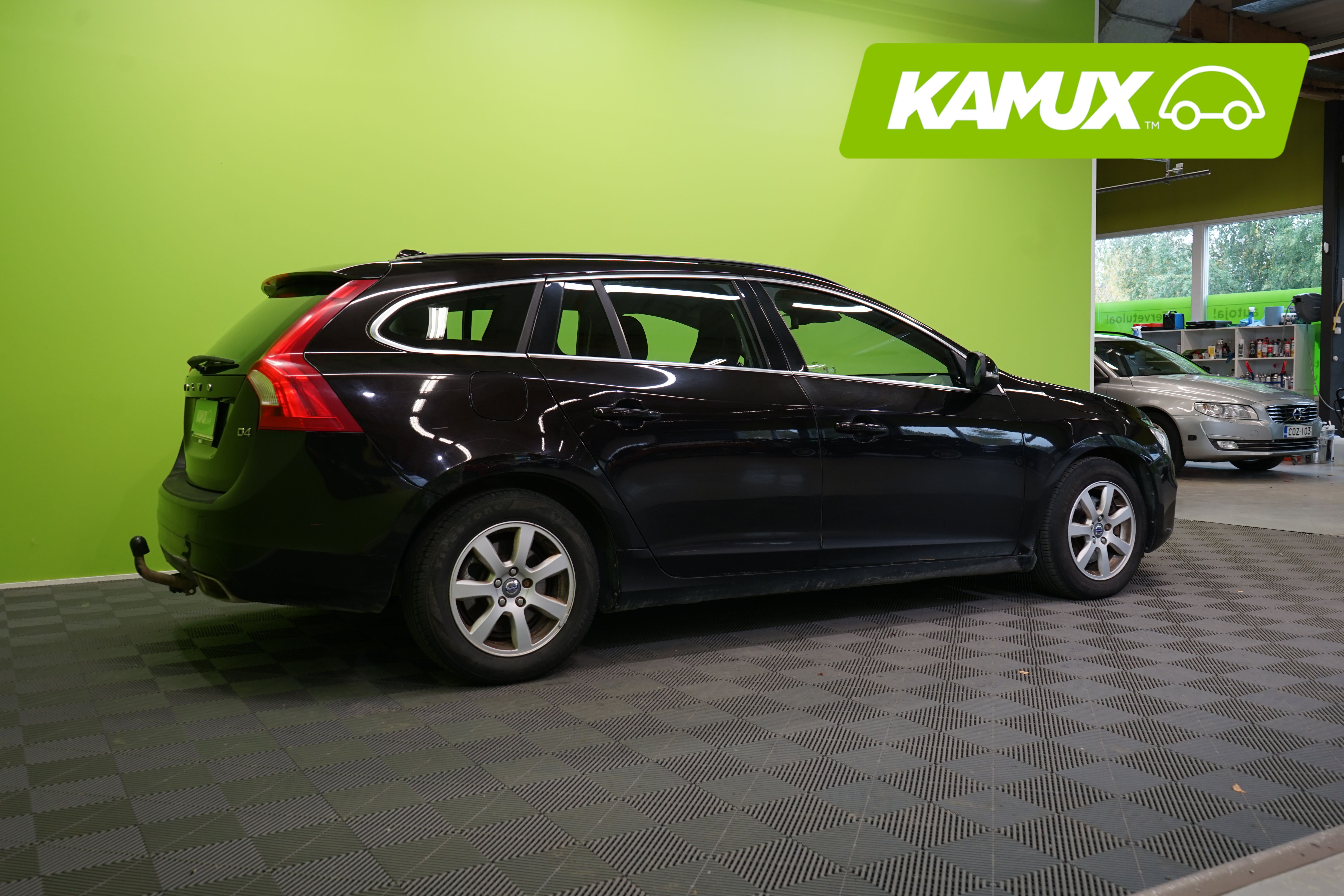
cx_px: 672
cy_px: 448
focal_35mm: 31
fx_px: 1157
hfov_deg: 60.3
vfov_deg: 42.3
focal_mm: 31
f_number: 5.6
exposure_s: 1/25
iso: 400
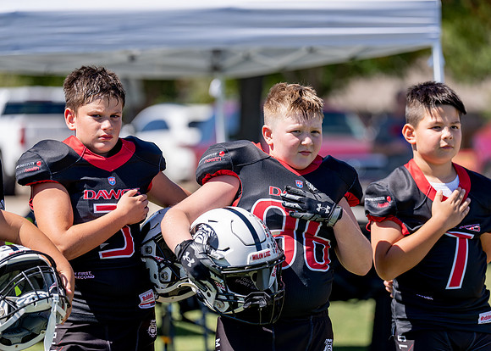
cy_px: 172
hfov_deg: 12.8
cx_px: 270
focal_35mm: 157
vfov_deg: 9.2
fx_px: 2184
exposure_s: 1/1250
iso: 100
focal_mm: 145
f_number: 2.8
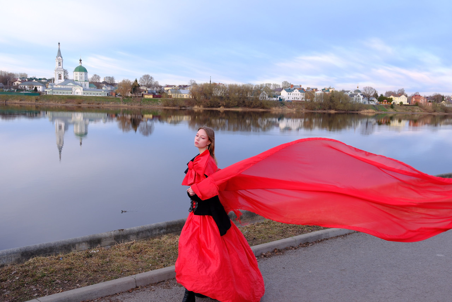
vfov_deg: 37.9
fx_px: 439
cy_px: 151
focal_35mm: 35
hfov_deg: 54.4
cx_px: 226
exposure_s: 1/125
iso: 160
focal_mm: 23.4
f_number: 4
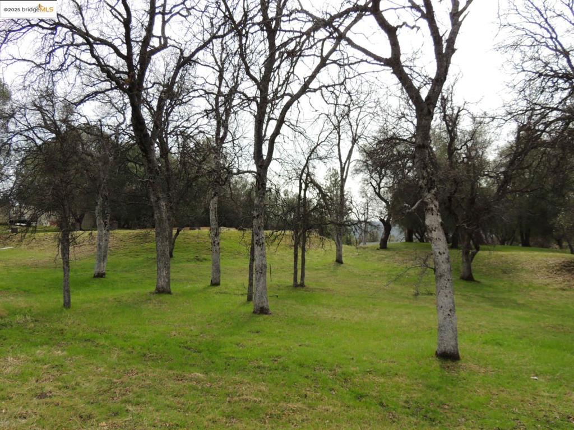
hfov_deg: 60.0
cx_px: 287
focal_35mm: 30
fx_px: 497
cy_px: 215
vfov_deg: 46.8
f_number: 3.1
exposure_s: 1/640
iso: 100
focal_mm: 5.3
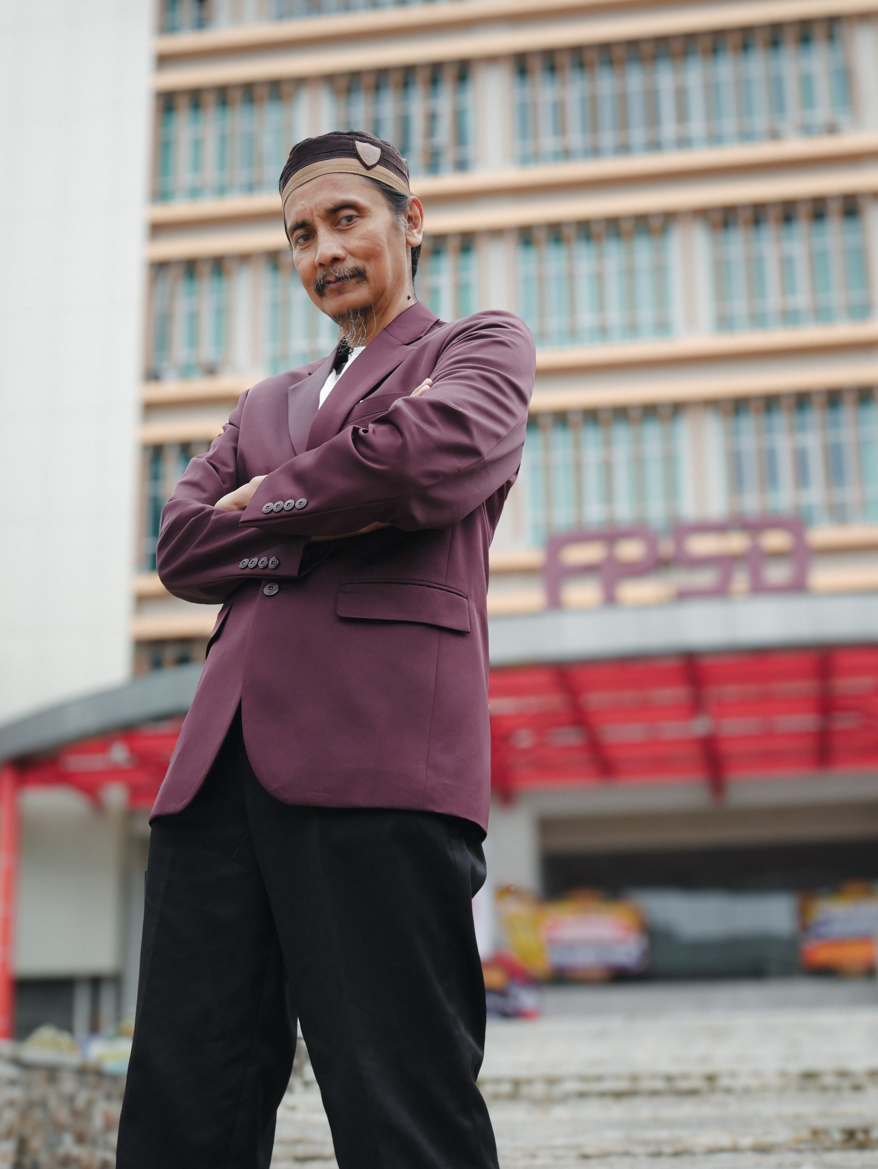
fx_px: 1757
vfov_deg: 36.8
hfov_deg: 28.1
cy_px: 584
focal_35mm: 52
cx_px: 439
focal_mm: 26
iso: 200
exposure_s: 1/250
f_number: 5.3
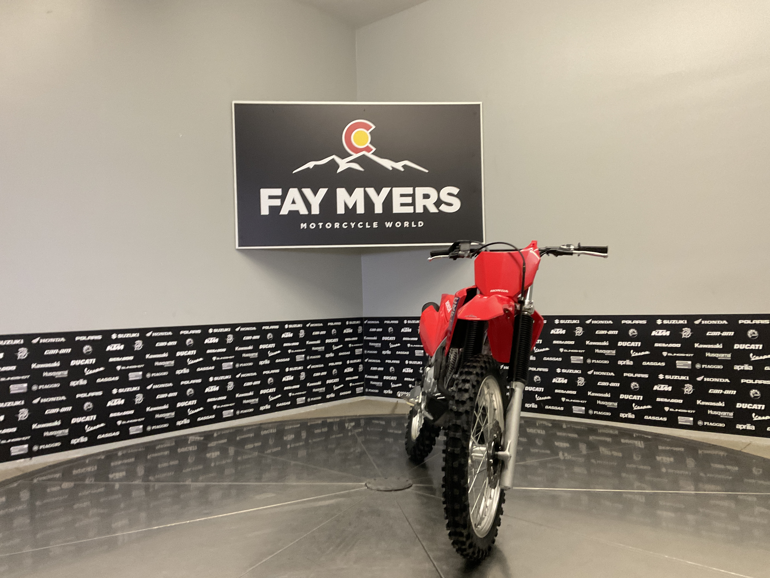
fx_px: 645
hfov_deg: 61.7
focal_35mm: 29
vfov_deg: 48.2
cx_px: 385
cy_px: 289
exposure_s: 1/60
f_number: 1.8
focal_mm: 3
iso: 160
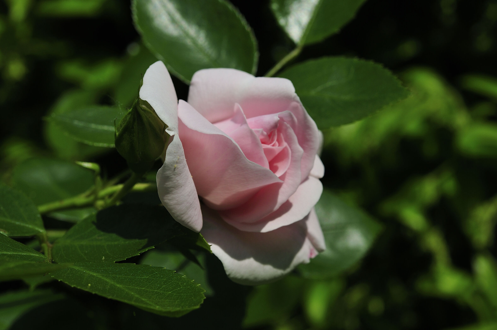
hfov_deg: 22.6
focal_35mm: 90
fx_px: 1241
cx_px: 248
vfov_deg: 15.2
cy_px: 165
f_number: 10
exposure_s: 1/640
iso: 200
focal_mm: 60
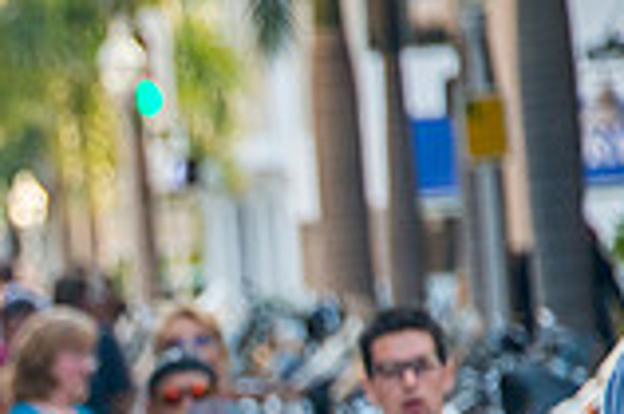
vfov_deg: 1.9
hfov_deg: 2.8
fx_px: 12744
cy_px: 562
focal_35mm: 736
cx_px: -383
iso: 800
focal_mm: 200
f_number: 5.6
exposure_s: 1/1000
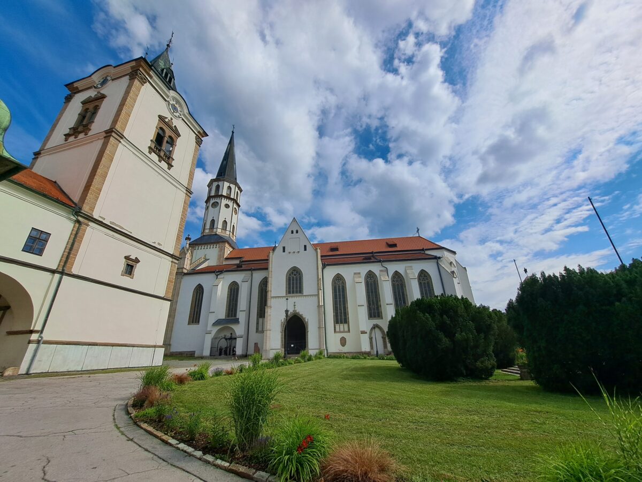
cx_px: 321
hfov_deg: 106.2
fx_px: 241
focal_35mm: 13
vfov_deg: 89.9
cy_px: 241
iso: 50
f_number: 2.2
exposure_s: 1/3175
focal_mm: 1.74
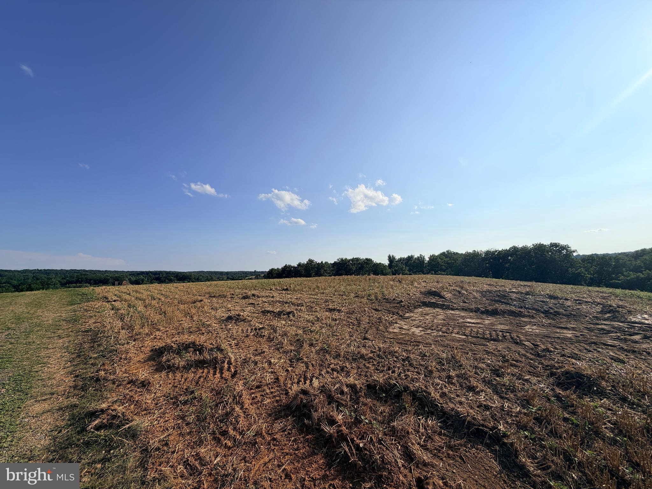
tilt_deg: +6.6
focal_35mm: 14
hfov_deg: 102.1
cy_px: 244
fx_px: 264
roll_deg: +2.5
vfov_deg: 85.7
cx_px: 326
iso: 20
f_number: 2.2
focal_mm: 2.22
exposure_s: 1/1795
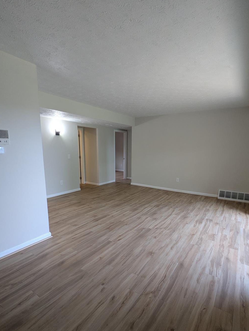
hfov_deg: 71.7
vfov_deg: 87.3
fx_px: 172
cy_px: 184
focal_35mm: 18
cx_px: 130
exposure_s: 1/40
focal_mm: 2.35
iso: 56
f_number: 2.2
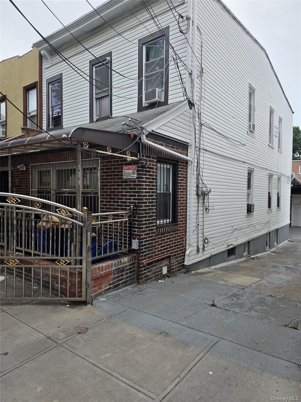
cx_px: 150
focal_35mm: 23
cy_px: 201
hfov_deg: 58.9
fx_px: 267
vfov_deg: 73.9
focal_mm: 6.25
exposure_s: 1/2157
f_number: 1.7
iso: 80
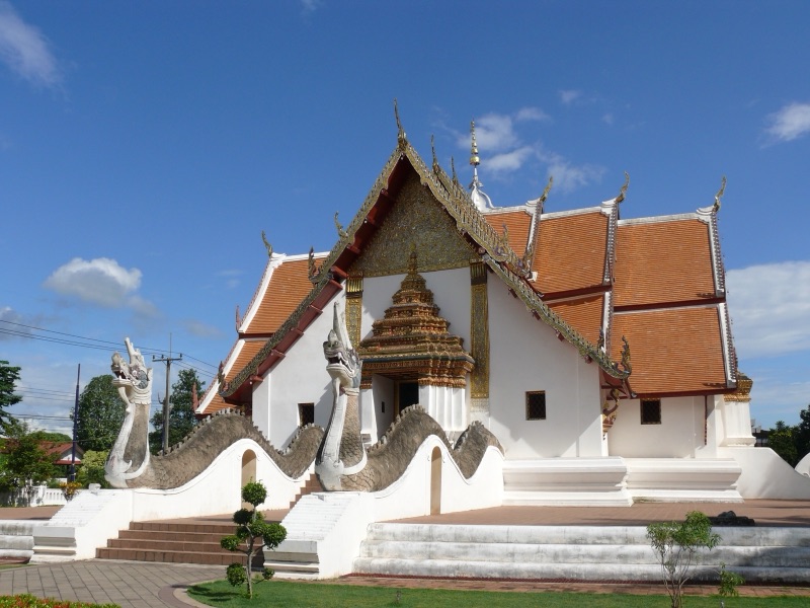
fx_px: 819
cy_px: 304
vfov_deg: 40.7
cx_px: 405
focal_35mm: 35
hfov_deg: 52.6
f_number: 8
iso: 100
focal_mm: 7.4
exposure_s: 1/500
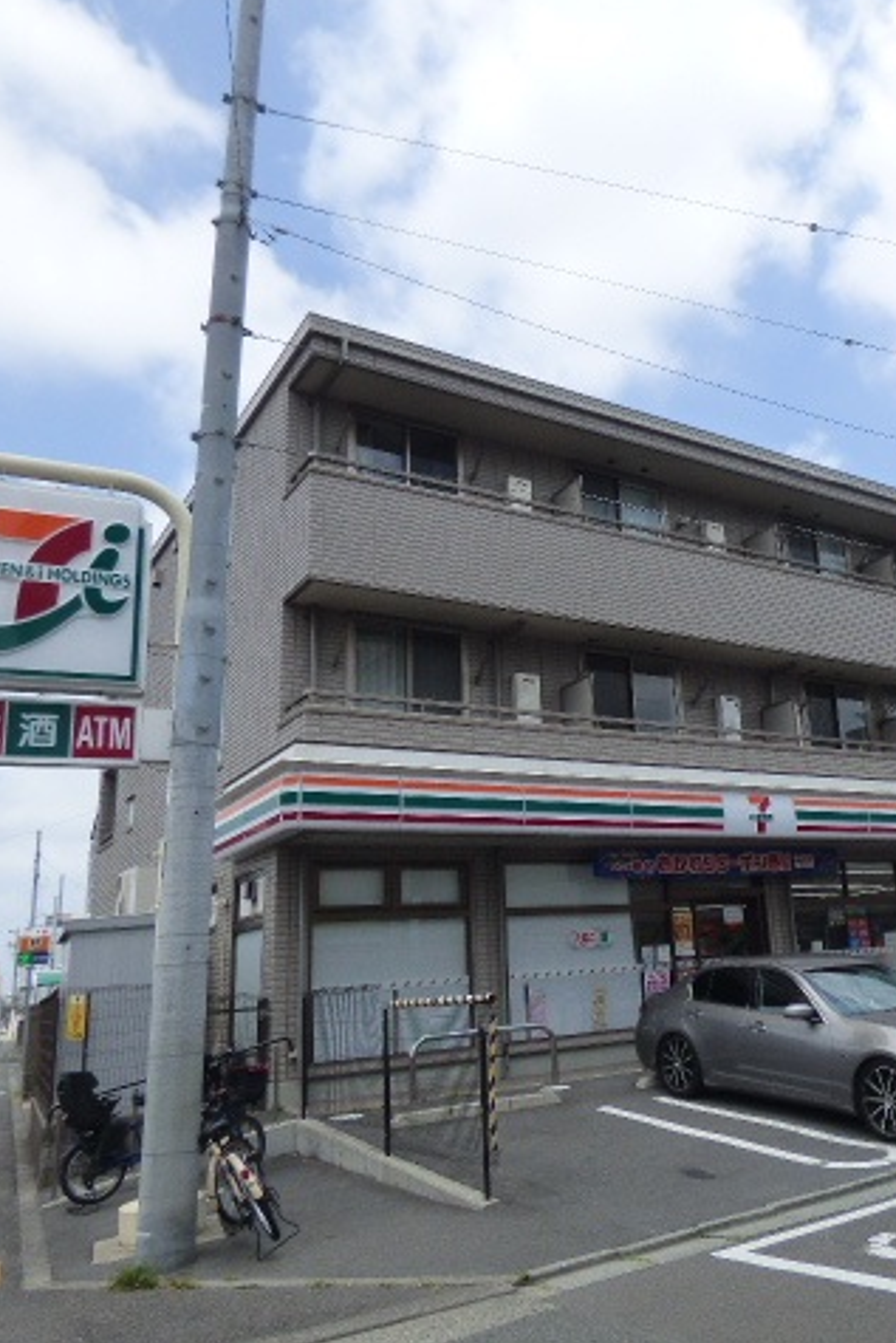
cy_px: 667
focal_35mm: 28
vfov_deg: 65.5
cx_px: 667
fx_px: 1044
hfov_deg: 44.9
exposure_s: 1/1600
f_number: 2.8
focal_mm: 3.58
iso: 160
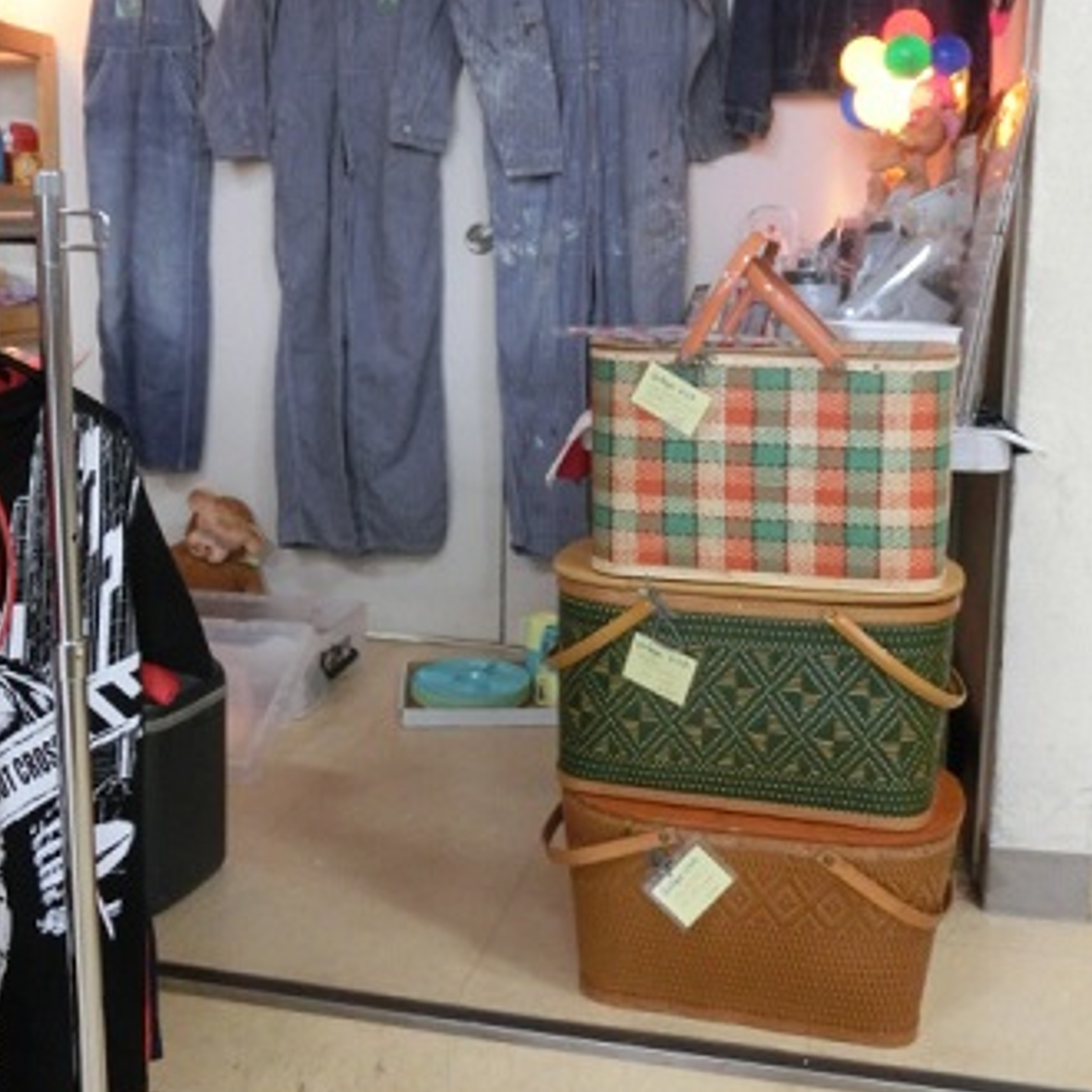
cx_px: 539
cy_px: 440
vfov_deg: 45.8
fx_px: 1285
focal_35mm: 36
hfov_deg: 46.0
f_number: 3.5
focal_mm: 5.36
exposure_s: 1/50
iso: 800
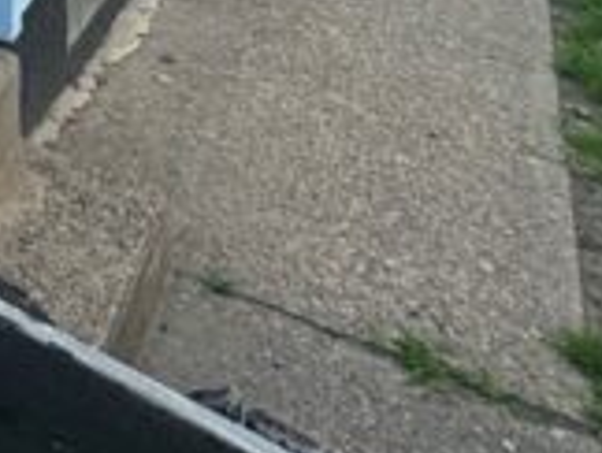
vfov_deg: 15.4
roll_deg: +0.8
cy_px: -535
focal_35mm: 69
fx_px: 1202
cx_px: -487
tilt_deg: -0.6
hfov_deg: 20.1
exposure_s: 1/533
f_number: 2.2
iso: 40
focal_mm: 2.22
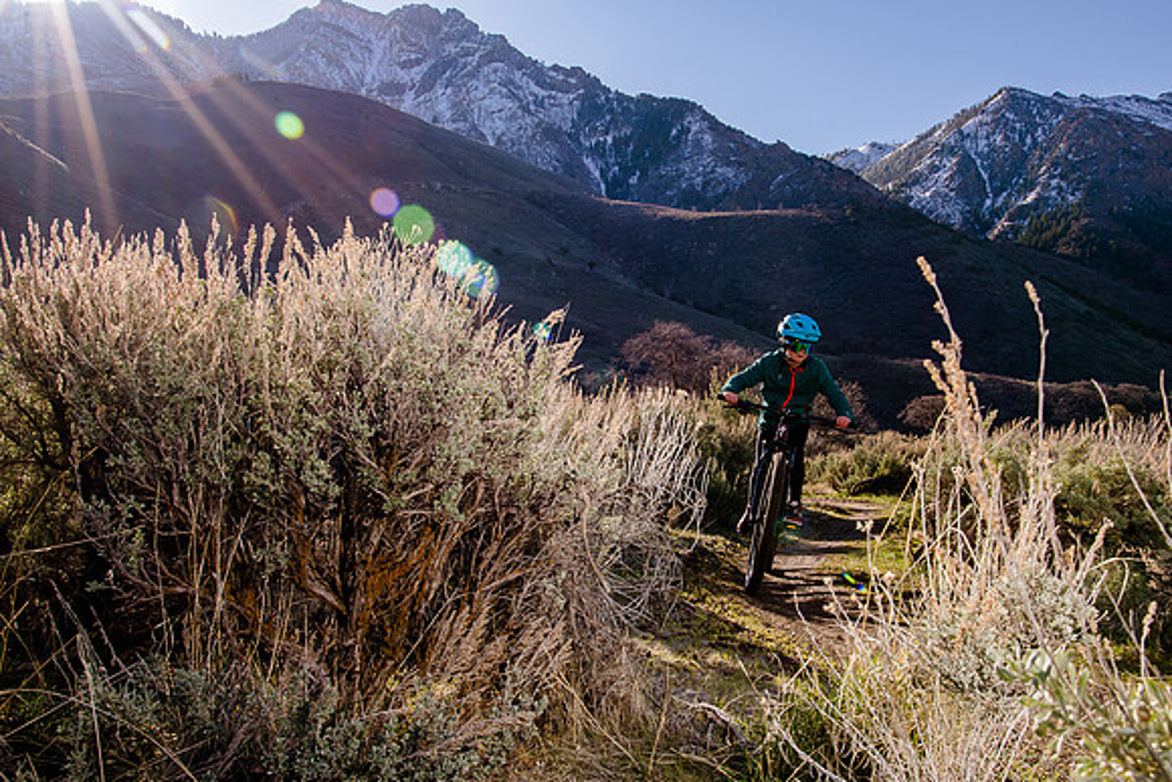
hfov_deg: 51.6
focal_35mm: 37
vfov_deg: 35.8
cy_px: 428
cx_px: 641
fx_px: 1211
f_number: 14
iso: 250
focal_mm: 34
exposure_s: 1/160
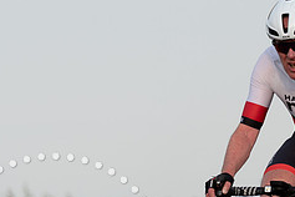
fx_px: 5523
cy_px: 236
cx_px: 317
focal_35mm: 674
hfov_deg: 3.1
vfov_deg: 2.0
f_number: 3.5
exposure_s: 1/1000
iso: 160
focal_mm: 200
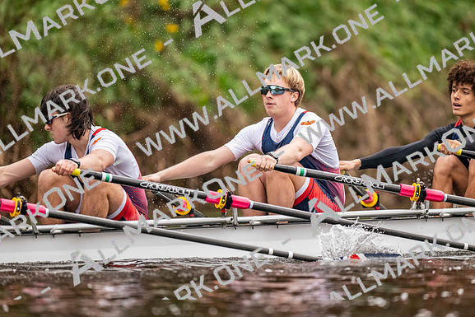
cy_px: 158
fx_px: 7958
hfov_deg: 3.4
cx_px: 238
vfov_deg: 2.3
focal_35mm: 603
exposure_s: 1/2500
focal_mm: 600
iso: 4000
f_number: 4
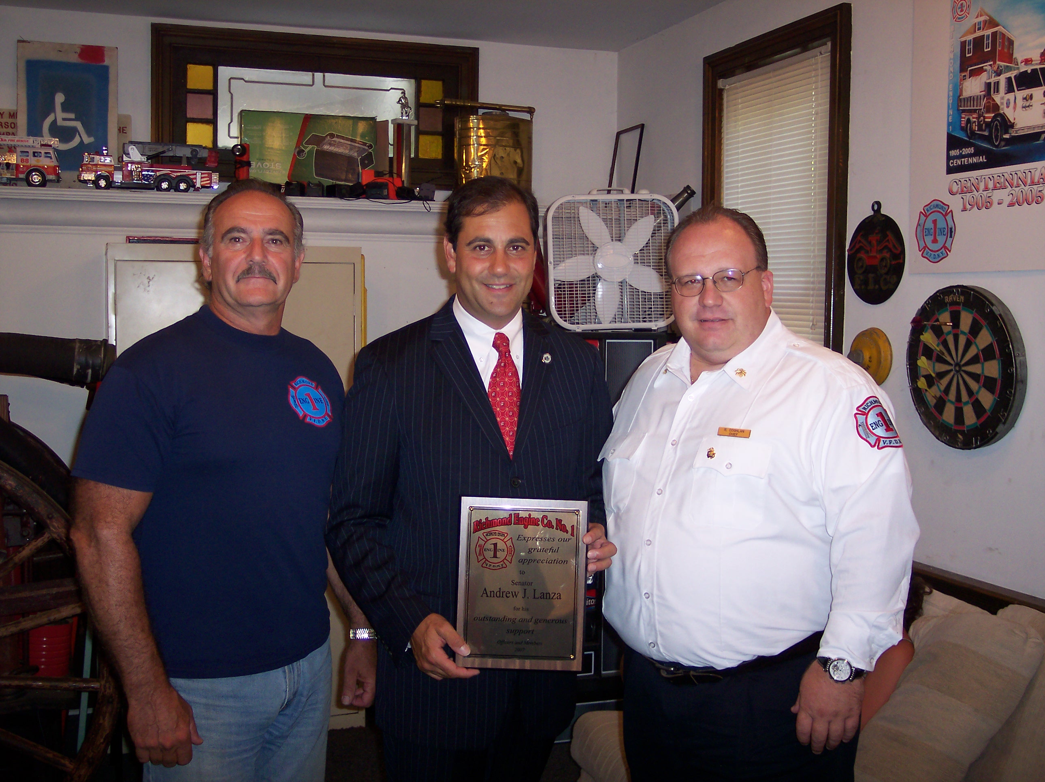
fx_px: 1147
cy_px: 391
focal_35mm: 38
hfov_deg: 49.0
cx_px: 522
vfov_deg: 37.7
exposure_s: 1/30
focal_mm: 8
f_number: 2.8
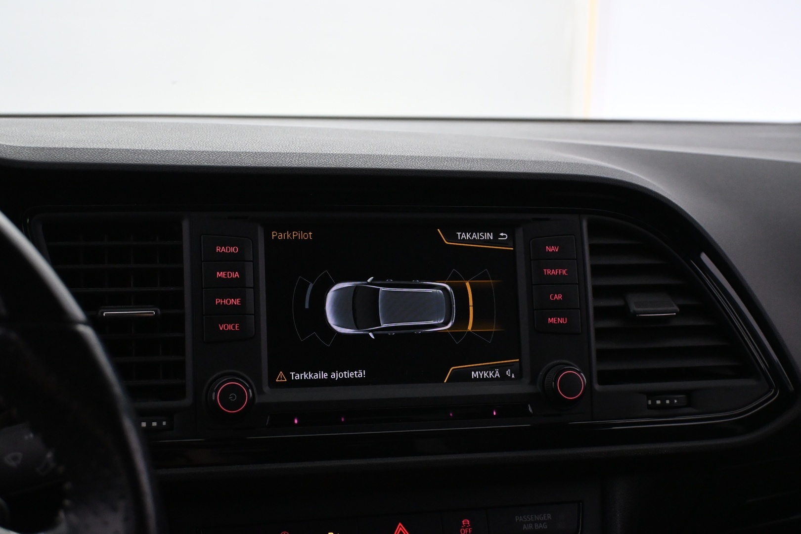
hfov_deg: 38.9
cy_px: 267
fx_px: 1135
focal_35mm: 51
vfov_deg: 26.5
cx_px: 400
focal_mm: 34
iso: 3200
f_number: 5
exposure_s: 1/60
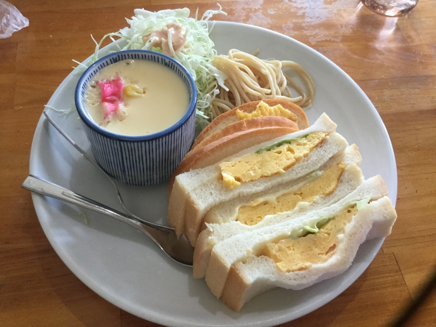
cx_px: 218
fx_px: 390
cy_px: 164
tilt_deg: -59.4
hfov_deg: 58.4
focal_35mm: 31
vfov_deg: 45.4
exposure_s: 1/30
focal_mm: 3.3
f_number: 2.4
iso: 100
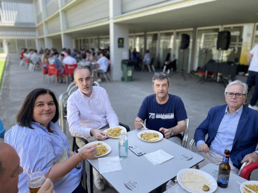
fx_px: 194
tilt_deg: -16.0
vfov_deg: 53.1
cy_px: 96
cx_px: 129
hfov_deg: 67.3
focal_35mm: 26
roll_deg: -0.4
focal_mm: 5.1
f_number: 1.6
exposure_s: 1/509
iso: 50
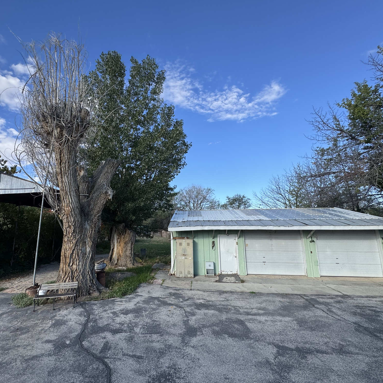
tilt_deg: +9.5
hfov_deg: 83.5
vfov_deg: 84.0
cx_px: 165
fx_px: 213
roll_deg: -0.2
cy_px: 191
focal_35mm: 17
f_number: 2.2
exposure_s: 1/868
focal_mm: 2.22
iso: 40
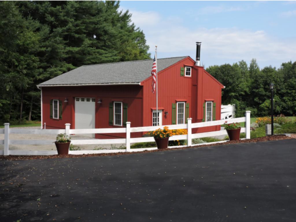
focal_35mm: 40
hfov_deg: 46.8
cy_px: 111
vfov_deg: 36.0
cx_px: 148
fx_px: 342
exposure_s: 1/2000
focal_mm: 7.1
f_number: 3.3
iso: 250
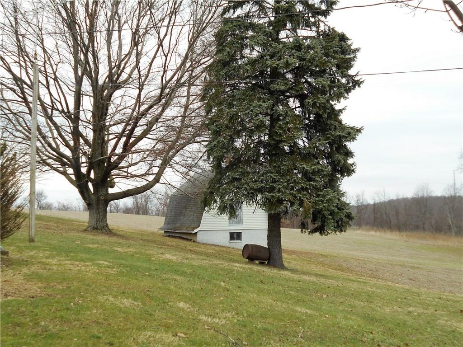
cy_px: 174
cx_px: 232
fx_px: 575
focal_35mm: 43
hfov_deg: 43.9
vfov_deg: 33.6
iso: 80
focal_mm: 7.7
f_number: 4.2
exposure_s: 1/160
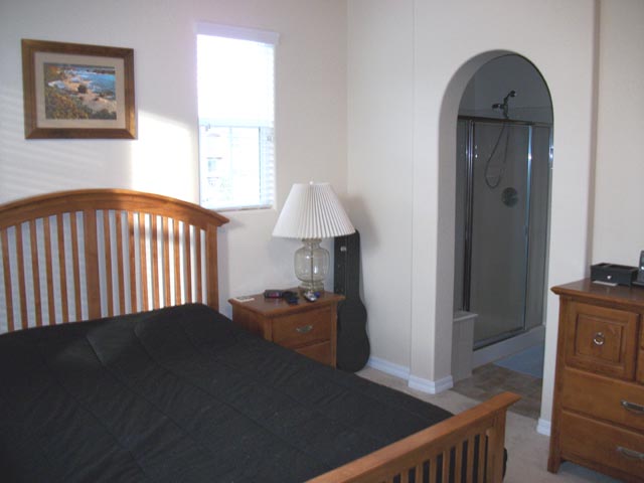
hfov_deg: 56.8
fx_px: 595
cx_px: 322
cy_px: 242
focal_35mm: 32
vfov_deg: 44.2
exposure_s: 1/30
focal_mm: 5.7
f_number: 2.9
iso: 160
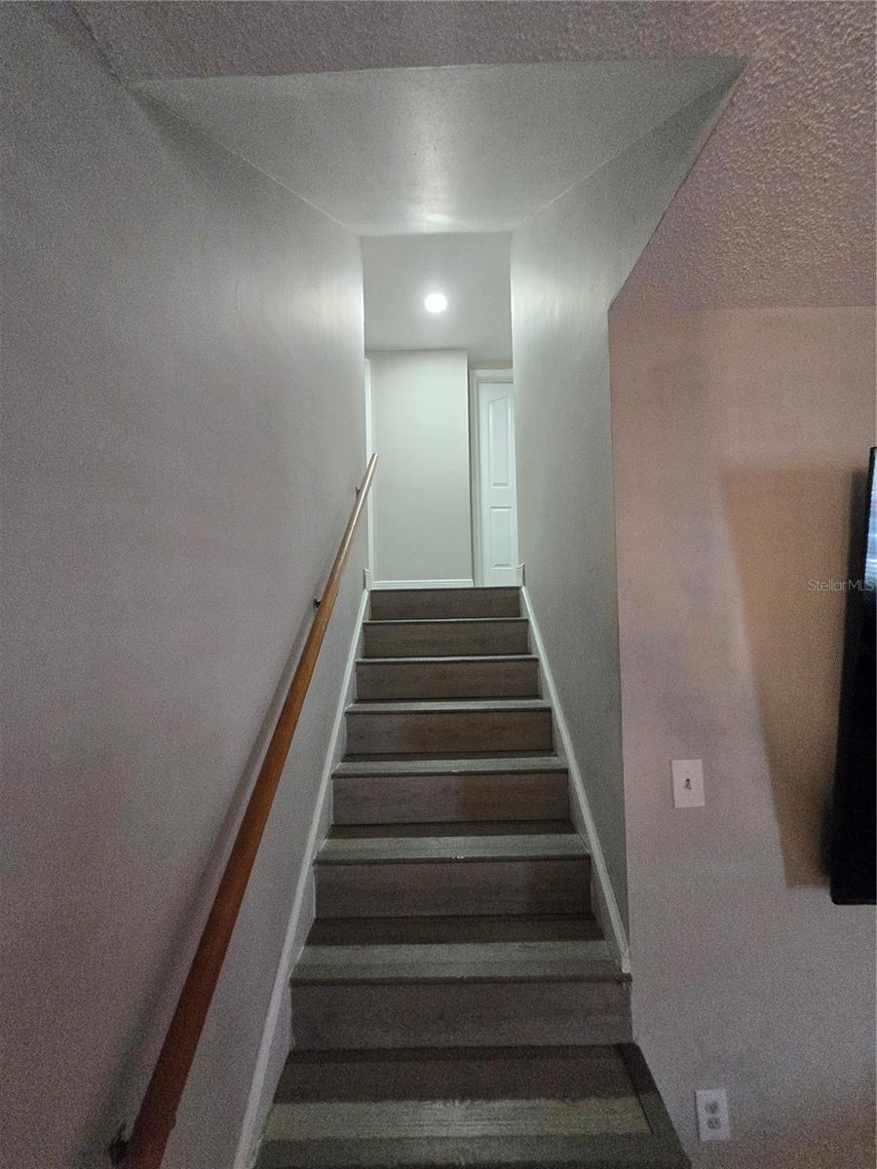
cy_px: 584
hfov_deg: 89.9
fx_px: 439
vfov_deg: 106.2
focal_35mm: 13
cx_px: 438
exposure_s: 1/60
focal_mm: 1.7
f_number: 2.2
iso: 800
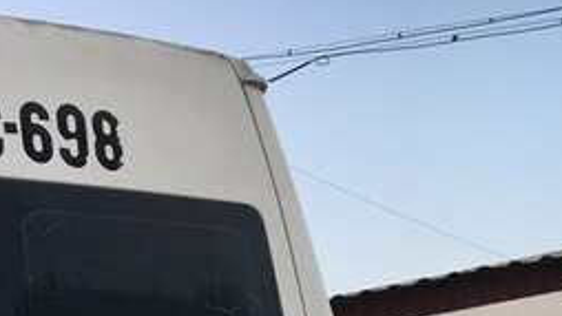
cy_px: 536
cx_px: -55
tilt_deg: +4.5
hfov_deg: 24.2
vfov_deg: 13.5
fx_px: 1222
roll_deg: +3.9
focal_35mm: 82
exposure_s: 1/139
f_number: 2.2
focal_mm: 4.15
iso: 25
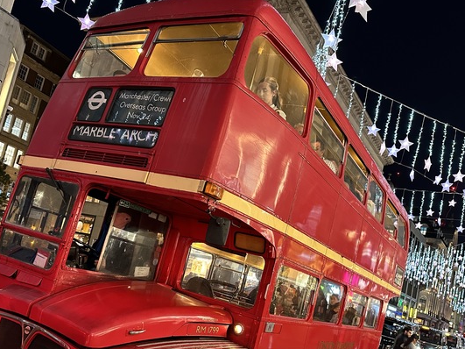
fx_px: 443
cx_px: 236
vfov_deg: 42.4
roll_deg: -12.5
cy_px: 231
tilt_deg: +6.5
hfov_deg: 55.4
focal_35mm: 33
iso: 640
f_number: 1.78
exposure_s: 1/50
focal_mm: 6.86
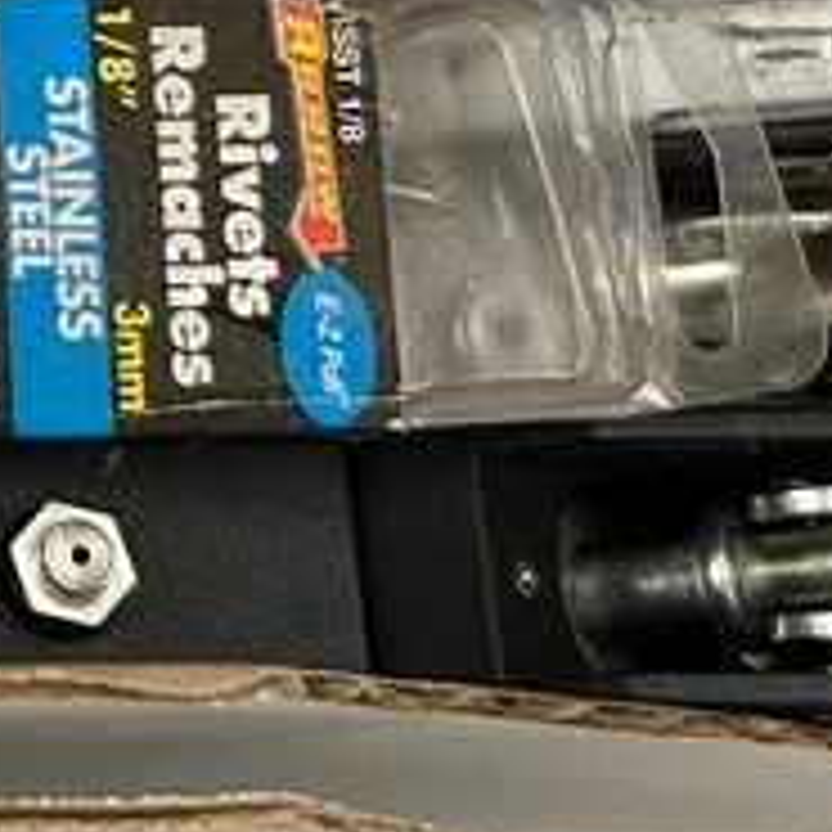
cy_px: -337
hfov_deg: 12.5
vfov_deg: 13.1
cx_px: -684
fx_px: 3453
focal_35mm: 127
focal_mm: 5.7
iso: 80
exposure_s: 1/60
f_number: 1.5
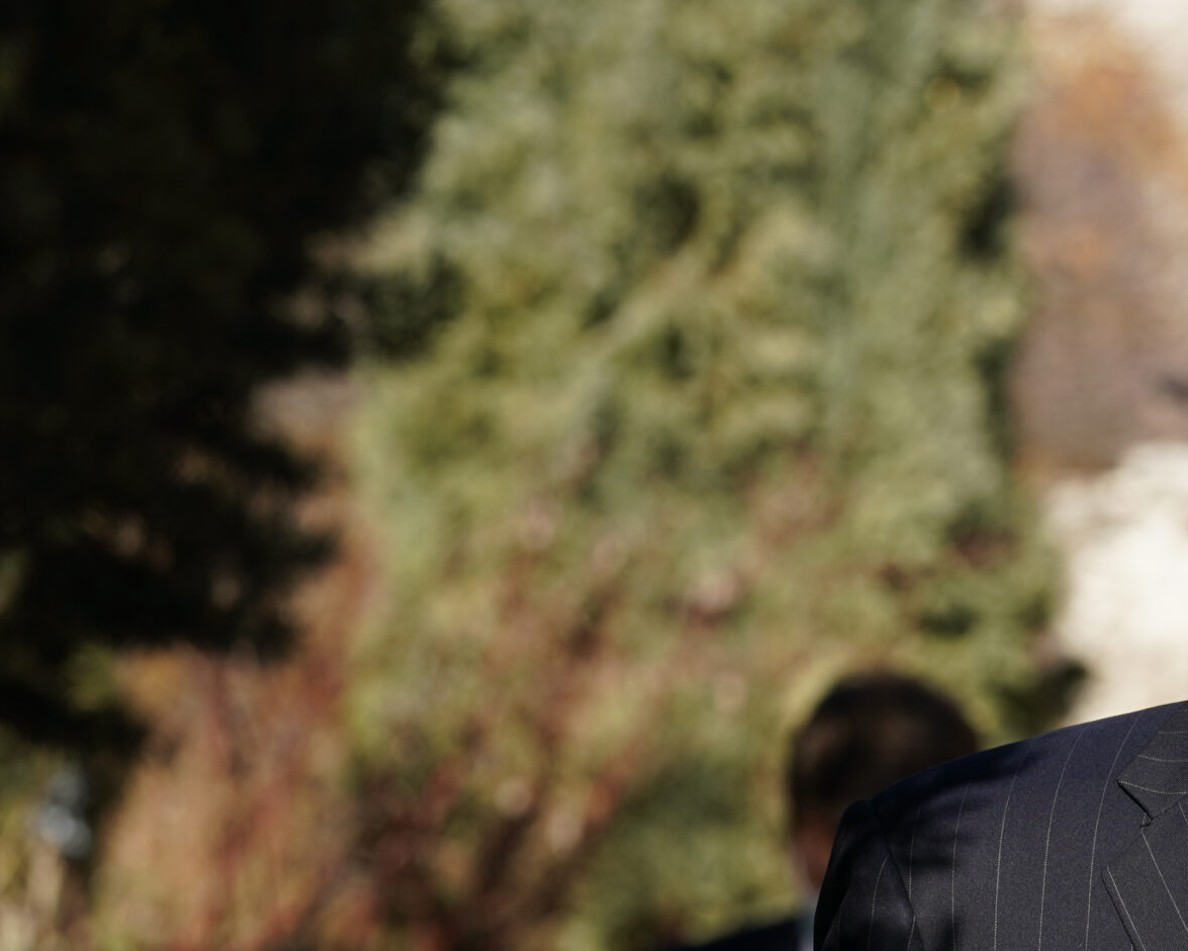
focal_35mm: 276
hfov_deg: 7.0
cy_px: 809
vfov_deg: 5.6
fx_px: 9704
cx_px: 1269
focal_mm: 135
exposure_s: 1/800
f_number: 6.3
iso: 200
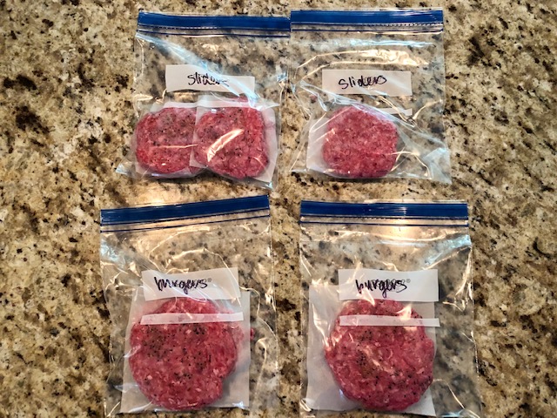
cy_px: 209
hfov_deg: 63.4
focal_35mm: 28
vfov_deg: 49.7
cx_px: 278
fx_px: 451
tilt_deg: -79.1
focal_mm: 3.99
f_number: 1.8
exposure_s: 1/15
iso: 100
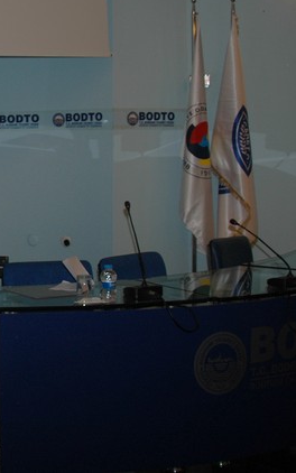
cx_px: -149
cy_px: 176
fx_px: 1045
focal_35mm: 81
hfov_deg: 15.0
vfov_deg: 25.4
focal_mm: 28
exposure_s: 1/60
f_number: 3.5
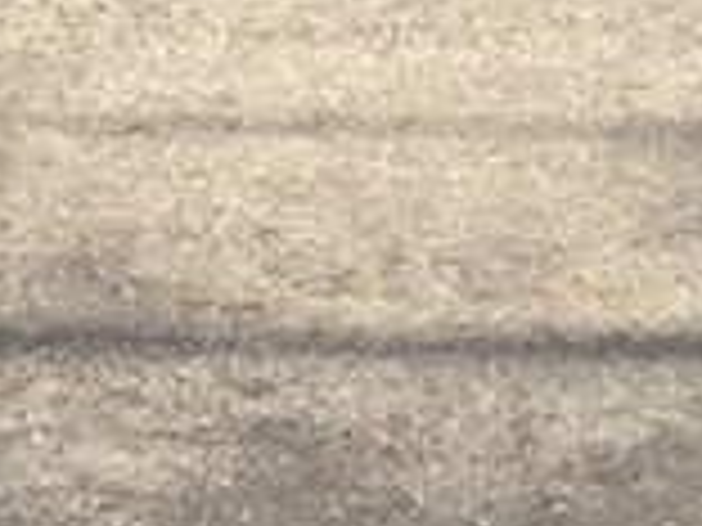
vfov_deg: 6.5
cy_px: -958
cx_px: -328
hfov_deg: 9.2
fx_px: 4259
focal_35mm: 210
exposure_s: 1/1506
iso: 32
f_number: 2.4
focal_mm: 3.3
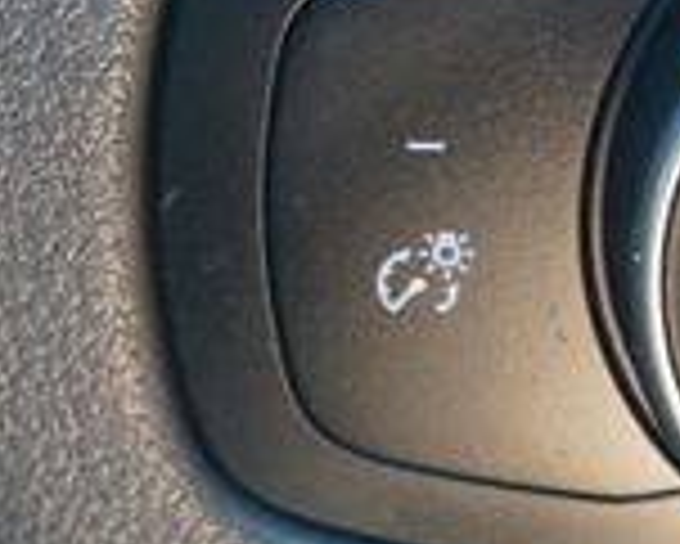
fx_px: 4310
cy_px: 108
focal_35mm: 214
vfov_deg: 7.2
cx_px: 820
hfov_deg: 8.9
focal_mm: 36
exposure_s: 1/60
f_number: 5.6
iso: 1000
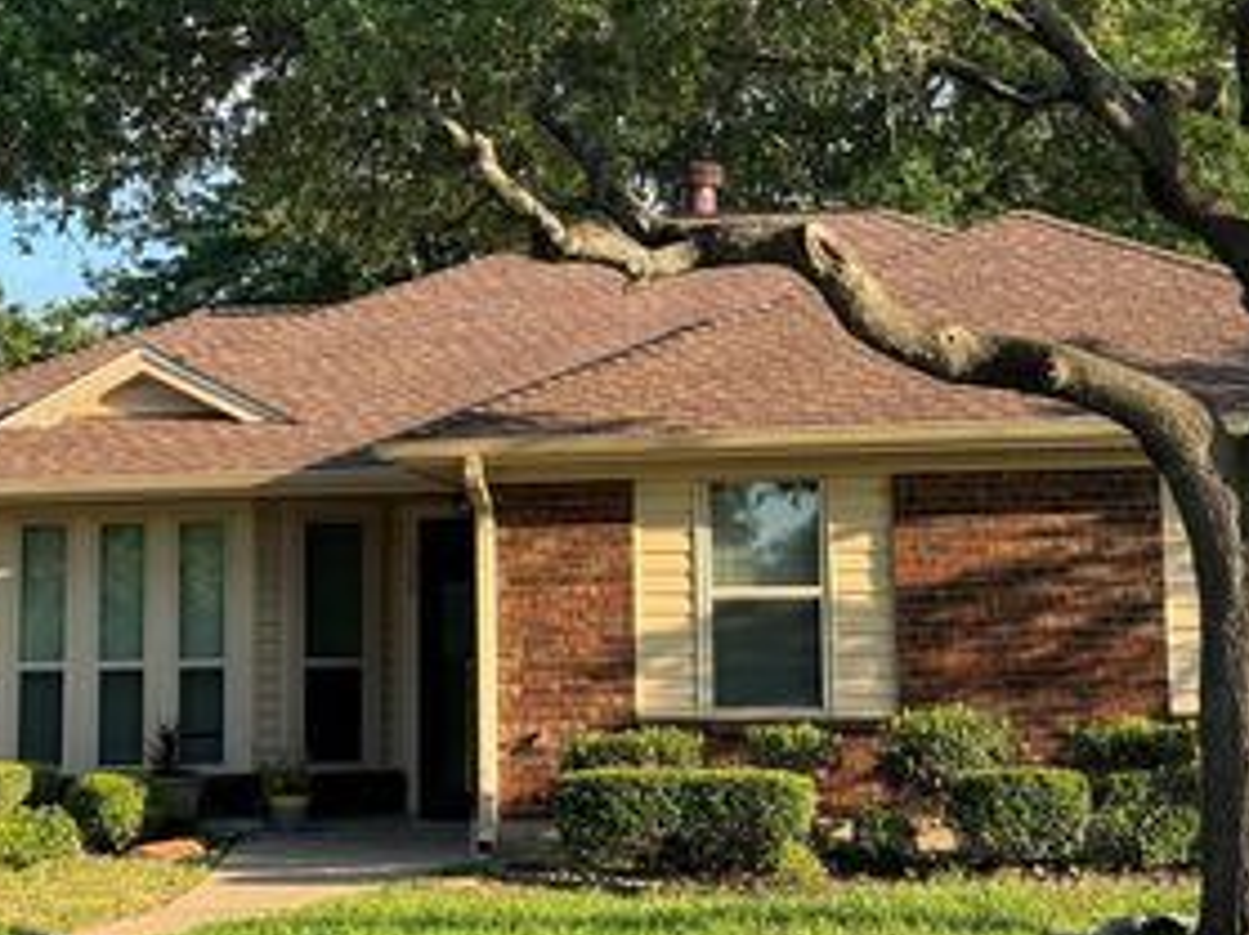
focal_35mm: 86
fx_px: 3102
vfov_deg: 17.1
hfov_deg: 22.8
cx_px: 546
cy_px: 239
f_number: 1.78
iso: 64
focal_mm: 6.76
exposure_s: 1/685
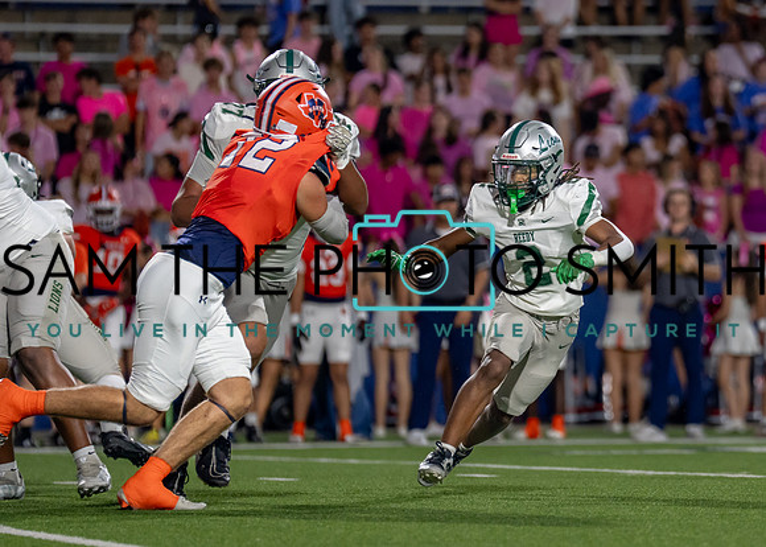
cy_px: 259
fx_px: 7989
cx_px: 603
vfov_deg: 3.9
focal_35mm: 367
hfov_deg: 5.5
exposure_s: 1/1250
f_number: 2.8
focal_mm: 200
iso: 2000
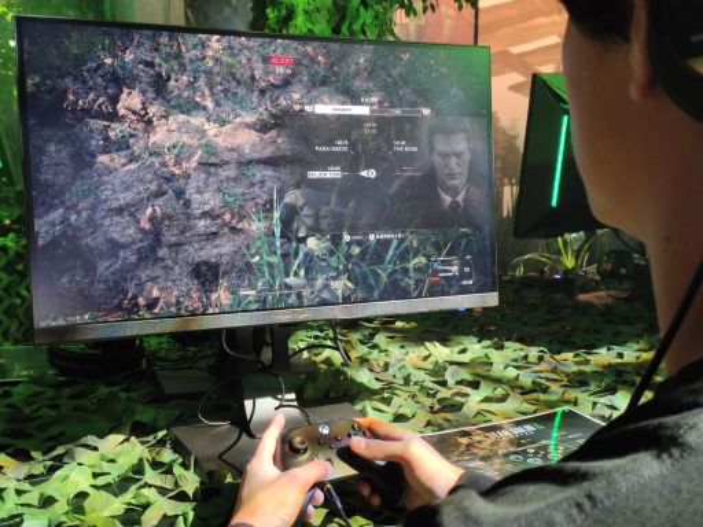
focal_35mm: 37
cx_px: 352
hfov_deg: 50.1
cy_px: 264
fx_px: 751
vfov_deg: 38.7
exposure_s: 1/50
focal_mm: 4.75
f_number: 1.75
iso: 1074
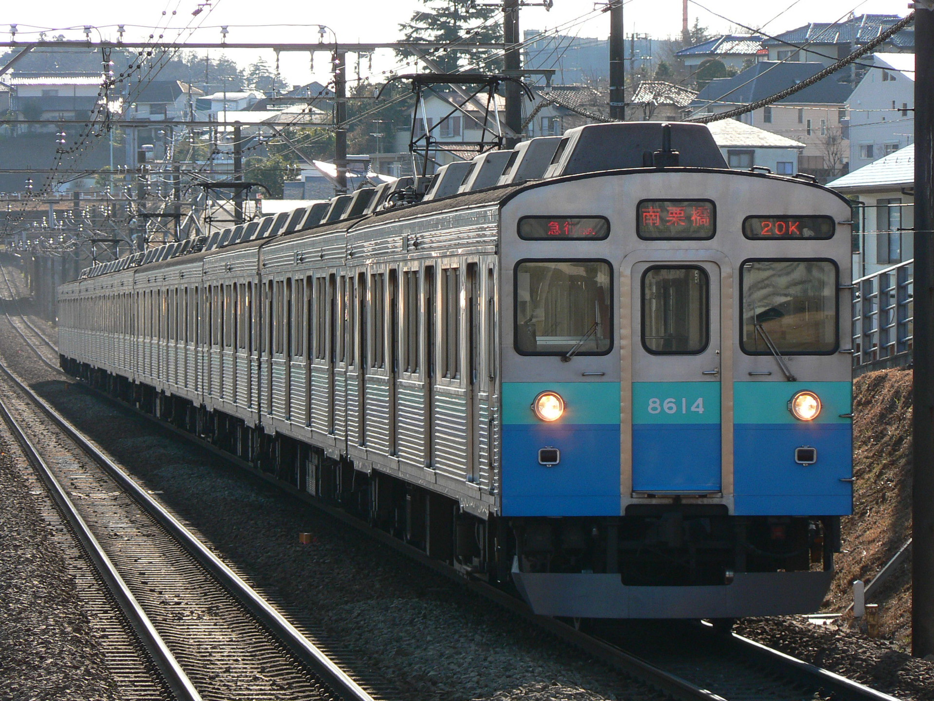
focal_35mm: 244
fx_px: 6584
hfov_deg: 8.1
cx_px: 467
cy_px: 350
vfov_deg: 6.1
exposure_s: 1/400
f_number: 4
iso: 80
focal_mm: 40.7
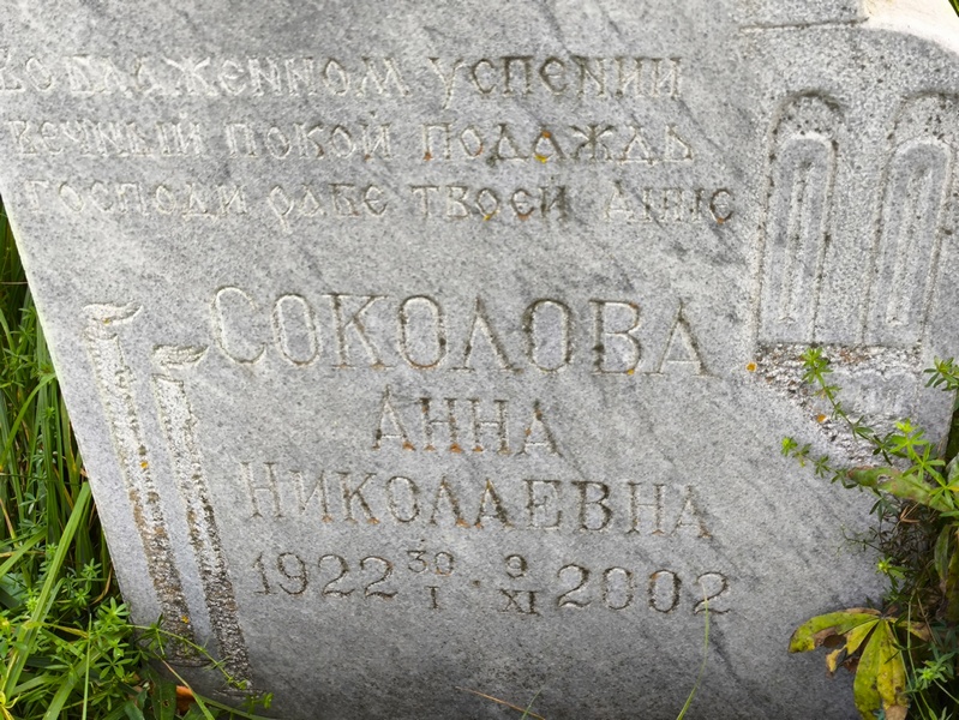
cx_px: 480
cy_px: 360
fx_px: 1386
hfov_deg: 38.2
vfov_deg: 29.1
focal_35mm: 50
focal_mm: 4.71
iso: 64
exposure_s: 1/120
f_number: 1.7
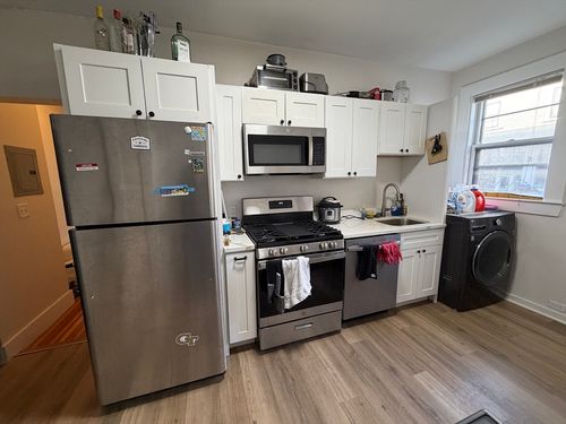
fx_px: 229
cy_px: 212
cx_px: 283
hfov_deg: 102.1
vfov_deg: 85.7
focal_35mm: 14
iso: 250
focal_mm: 2.22
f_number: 2.2
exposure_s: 1/60
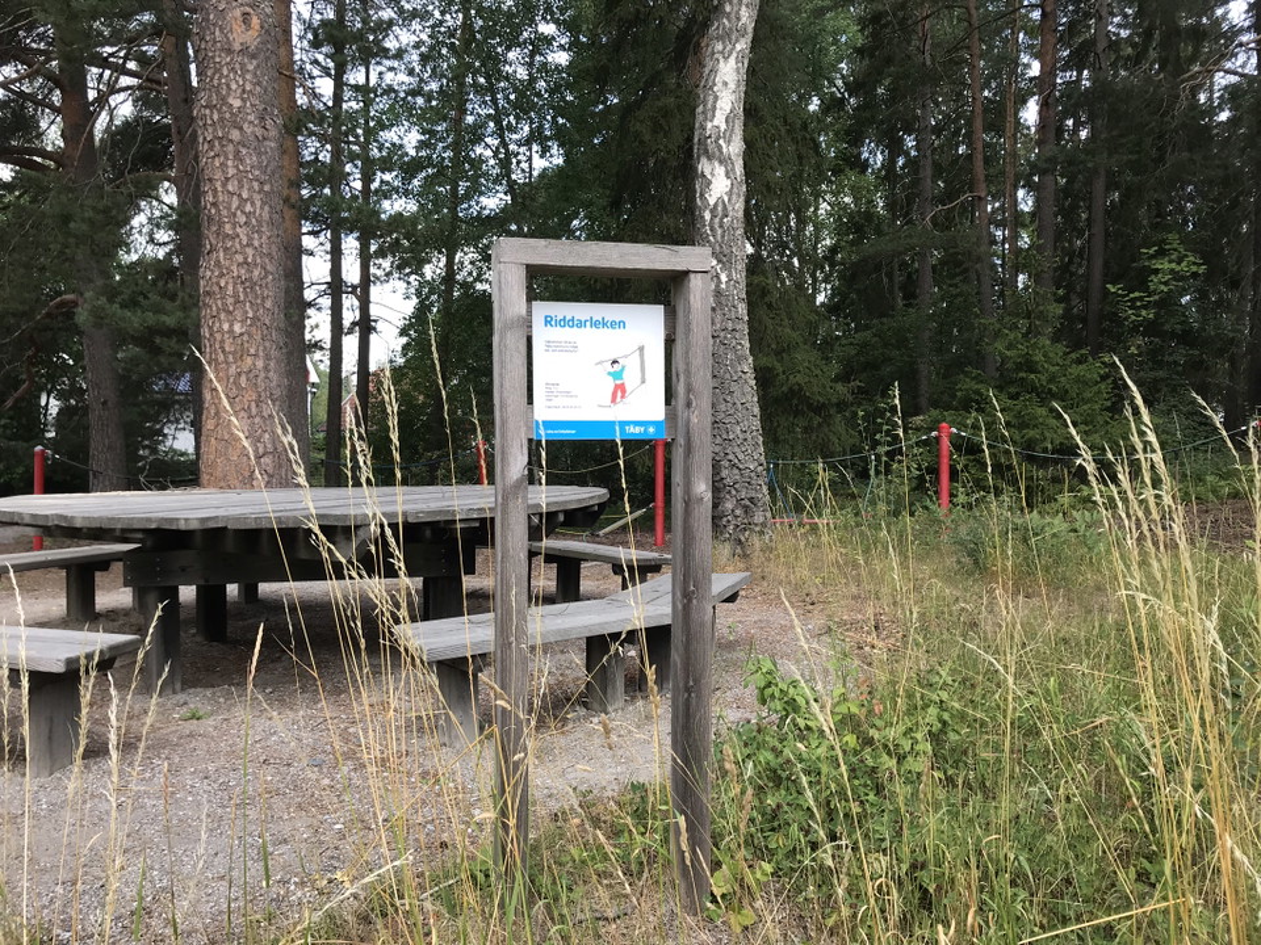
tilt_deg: -2.6
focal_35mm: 28
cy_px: 472
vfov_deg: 49.7
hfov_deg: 63.4
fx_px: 1020
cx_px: 630
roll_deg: -0.7
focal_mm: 3.99
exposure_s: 1/308
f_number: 1.8
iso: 20
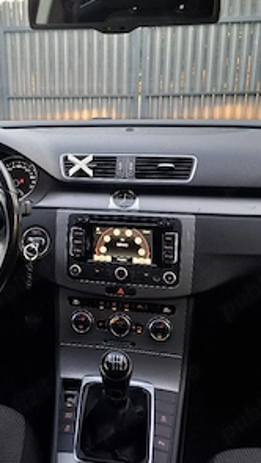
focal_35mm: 34
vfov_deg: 57.4
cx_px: 58
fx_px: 418
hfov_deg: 33.8
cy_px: 176
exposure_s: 1/100
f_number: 1.8
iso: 160
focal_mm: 5.54
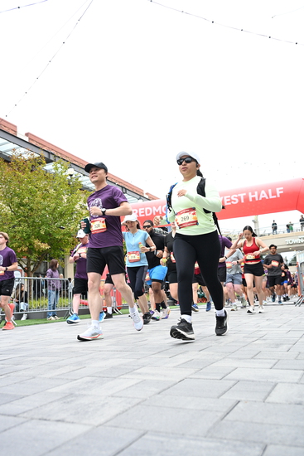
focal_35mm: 31
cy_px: 228
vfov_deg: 60.3
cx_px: 152
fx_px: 392
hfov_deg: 42.3
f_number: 4
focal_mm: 31
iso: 2000
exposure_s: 1/640
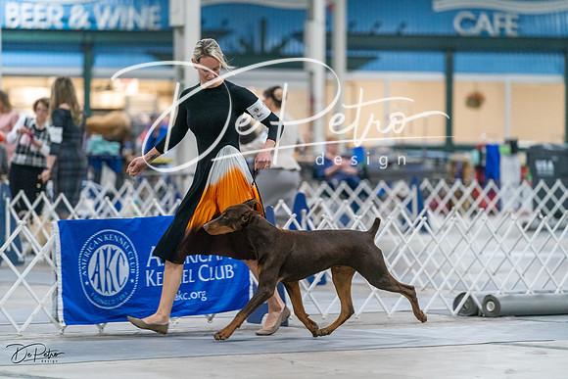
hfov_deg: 10.8
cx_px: 284
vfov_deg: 7.2
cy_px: 190
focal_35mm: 191
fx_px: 3014
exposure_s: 1/250
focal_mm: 191
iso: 6400
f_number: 3.2
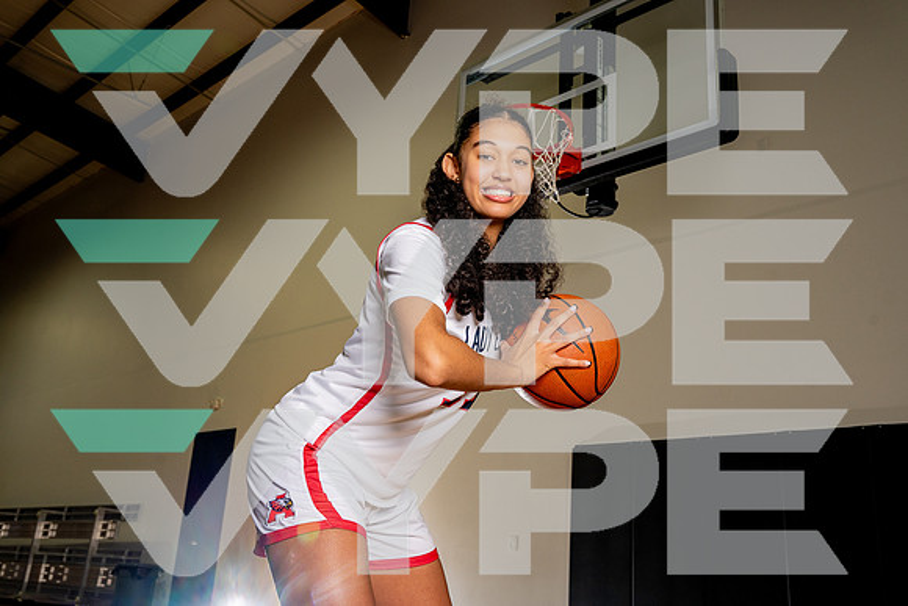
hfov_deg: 56.3
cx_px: 454
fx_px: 848
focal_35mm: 34
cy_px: 303
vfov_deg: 39.3
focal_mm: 33.6
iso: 640
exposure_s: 1/200
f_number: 7.1
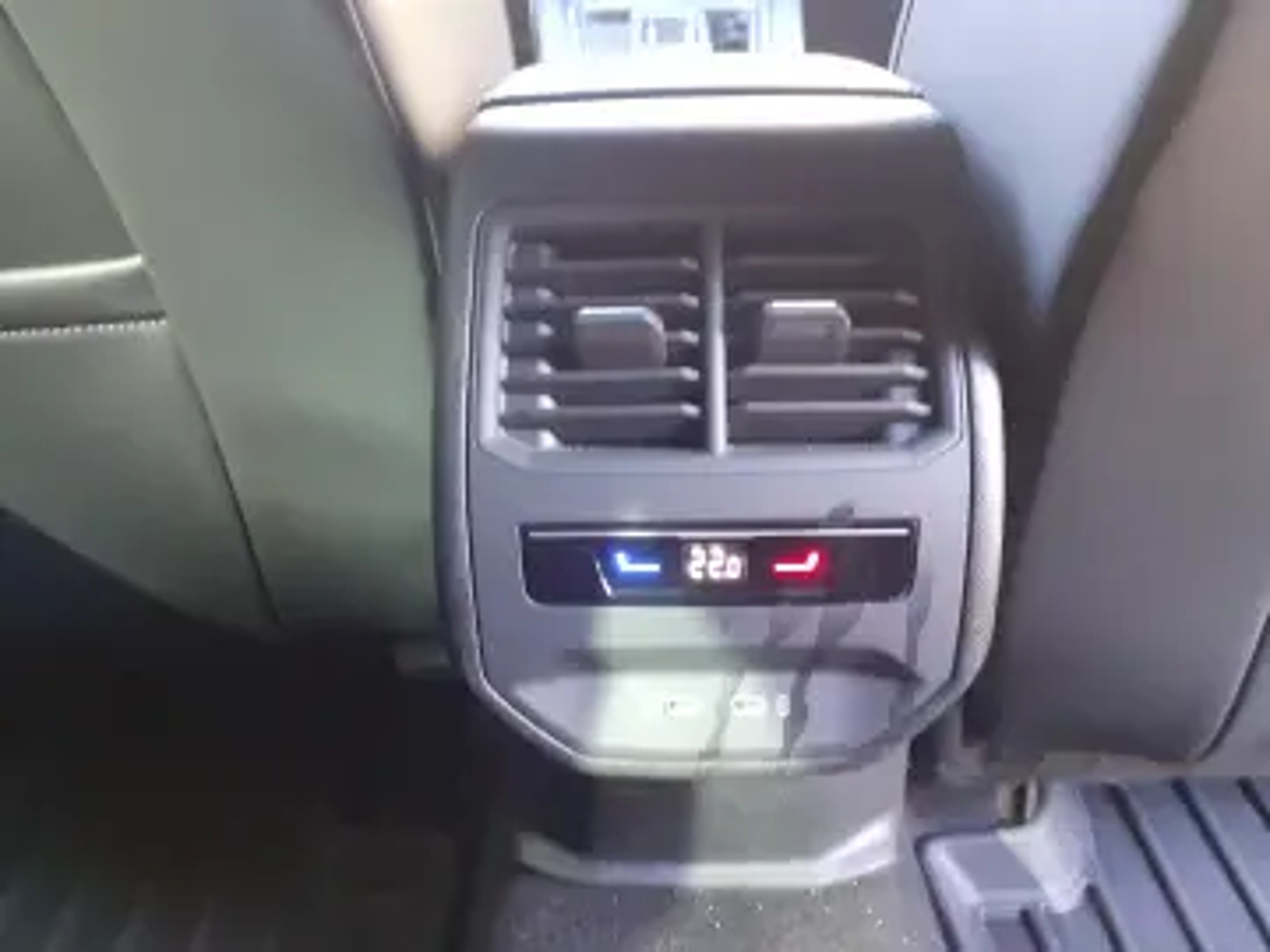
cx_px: 635
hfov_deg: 65.3
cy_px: 476
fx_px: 991
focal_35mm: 27
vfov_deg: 51.4
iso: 500
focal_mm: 3.6
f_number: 1.9
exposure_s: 1/25
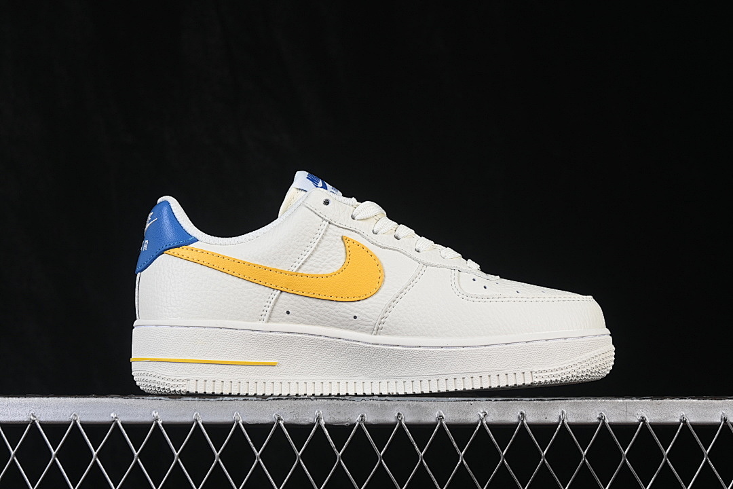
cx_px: 366
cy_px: 244
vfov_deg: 18.2
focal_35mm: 75
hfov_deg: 27.0
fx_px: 1527
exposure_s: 1/80
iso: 160
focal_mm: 50
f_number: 8
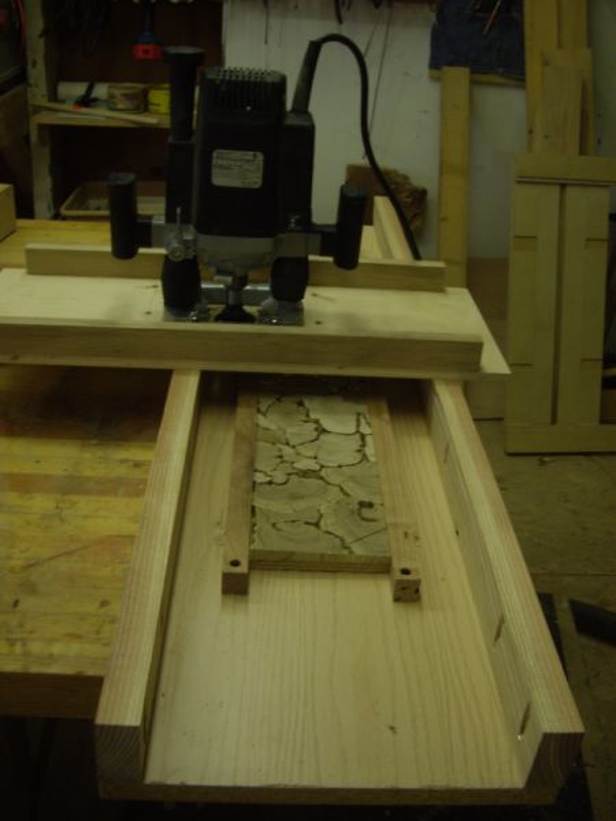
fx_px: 902
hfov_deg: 37.7
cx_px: 308
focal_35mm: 38
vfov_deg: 49.0
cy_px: 410
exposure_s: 1/50
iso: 100
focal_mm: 7.9
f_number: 2.8
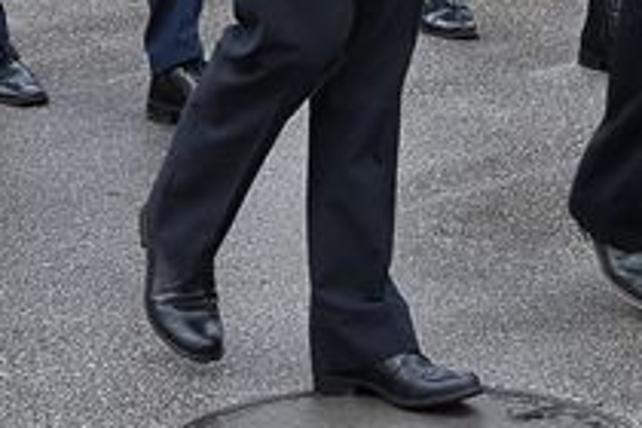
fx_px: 4333
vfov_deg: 5.6
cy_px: -298
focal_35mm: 243
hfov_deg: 8.4
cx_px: 743
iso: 320
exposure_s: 1/320
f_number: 9
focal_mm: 40
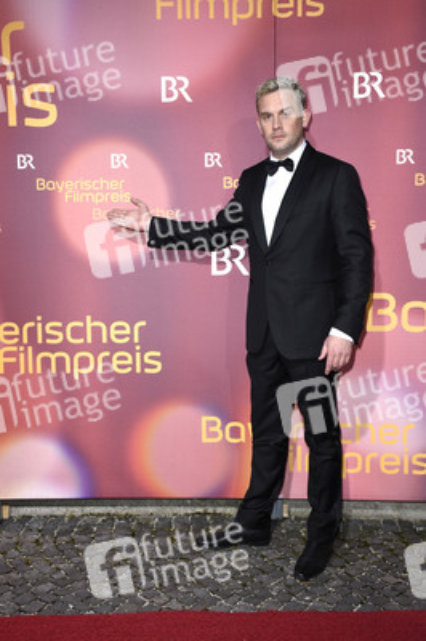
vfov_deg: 41.1
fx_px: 853
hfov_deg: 28.0
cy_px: 320
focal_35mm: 48
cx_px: 213
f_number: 6.3
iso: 320
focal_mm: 32
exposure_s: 1/160
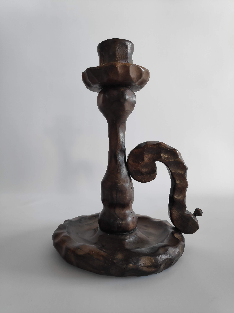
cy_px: 156
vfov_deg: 81.7
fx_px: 180
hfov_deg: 66.0
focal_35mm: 20
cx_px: 117
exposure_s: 1/100
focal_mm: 3.94
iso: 387
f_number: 1.9
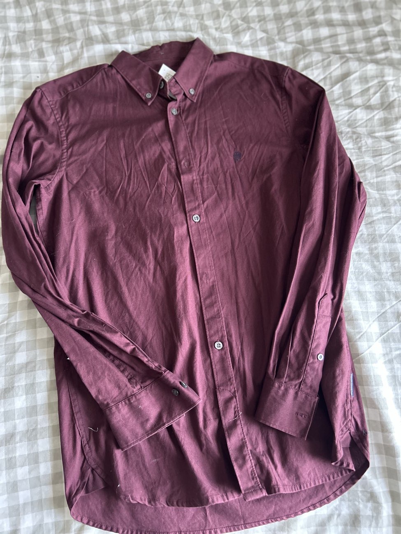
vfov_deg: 67.3
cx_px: 200
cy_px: 267
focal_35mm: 26
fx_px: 402
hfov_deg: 53.1
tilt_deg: -75.6
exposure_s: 1/33
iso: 400
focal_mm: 5.7
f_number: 1.5
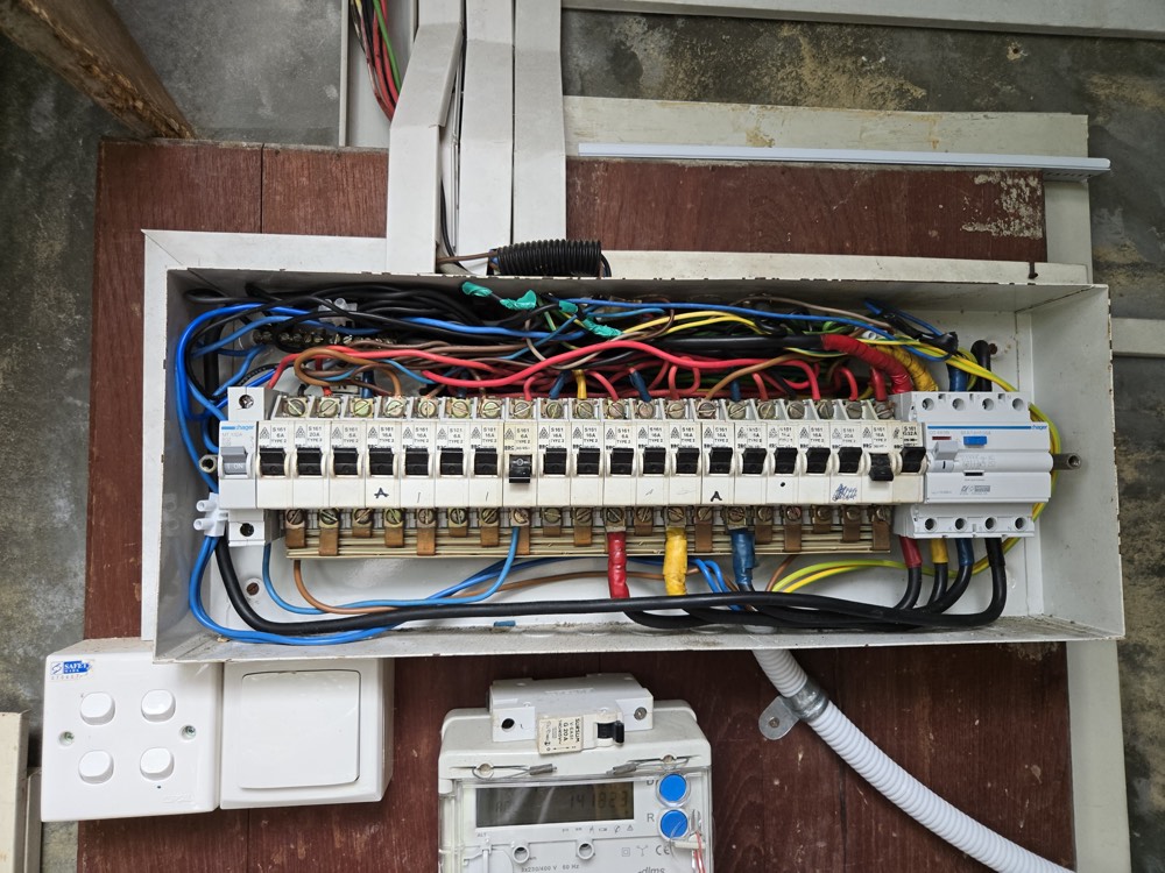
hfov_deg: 73.9
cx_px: 582
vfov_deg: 58.9
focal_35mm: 23
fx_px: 774
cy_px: 436
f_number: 1.8
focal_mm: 5.4
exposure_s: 1/180
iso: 160
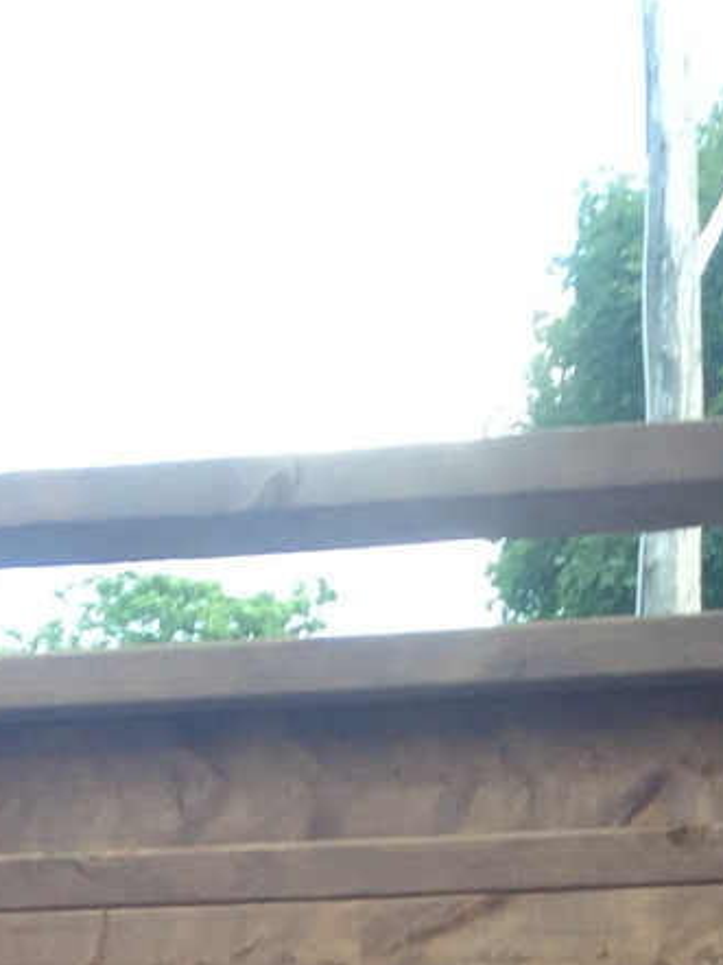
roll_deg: +0.9
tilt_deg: -10.2
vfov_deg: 13.3
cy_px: 1987
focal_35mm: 126
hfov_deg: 11.8
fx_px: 3512
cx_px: 334
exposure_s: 1/120
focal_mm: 4.15
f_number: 2.2
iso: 32
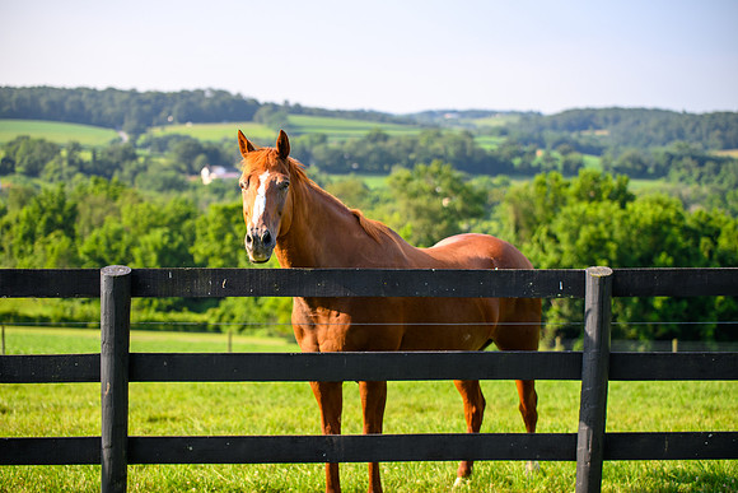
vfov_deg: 19.5
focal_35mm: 70
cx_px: 369
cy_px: 246
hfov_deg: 28.8
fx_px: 1435
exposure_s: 1/800
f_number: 2.8
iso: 100
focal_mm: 70
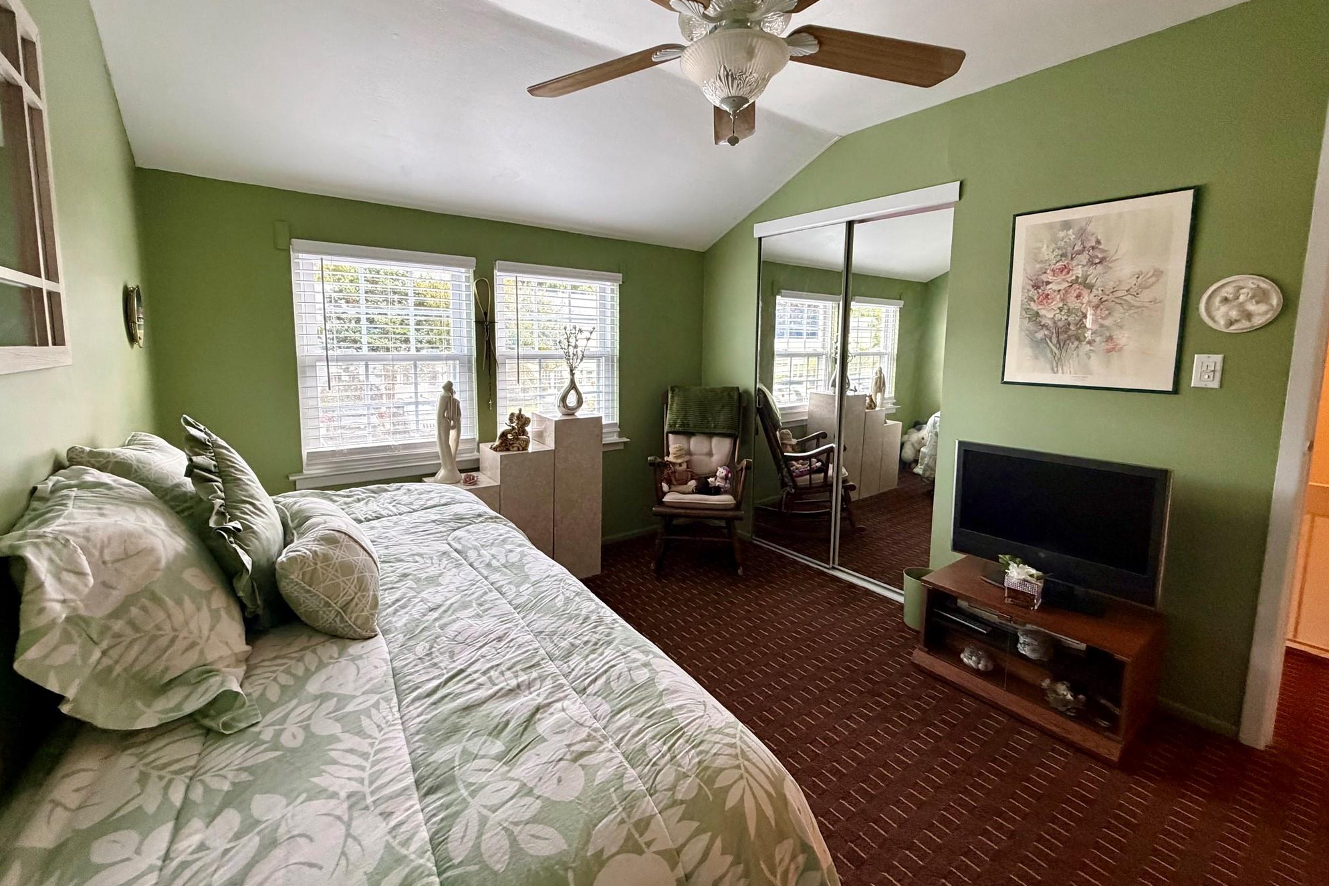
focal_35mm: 15
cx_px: 659
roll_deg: -0.3
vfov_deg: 77.1
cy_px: 402
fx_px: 554
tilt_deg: -5.9
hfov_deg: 100.4
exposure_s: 1/60
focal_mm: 2.22
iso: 400
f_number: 2.2
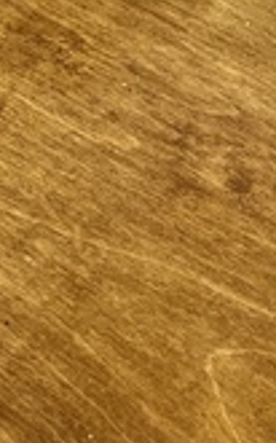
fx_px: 2060
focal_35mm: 171
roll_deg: -0.4
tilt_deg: -31.0
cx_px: -209
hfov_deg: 7.5
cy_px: -454
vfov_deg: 11.1
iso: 100
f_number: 1.6
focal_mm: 5.1
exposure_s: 1/100
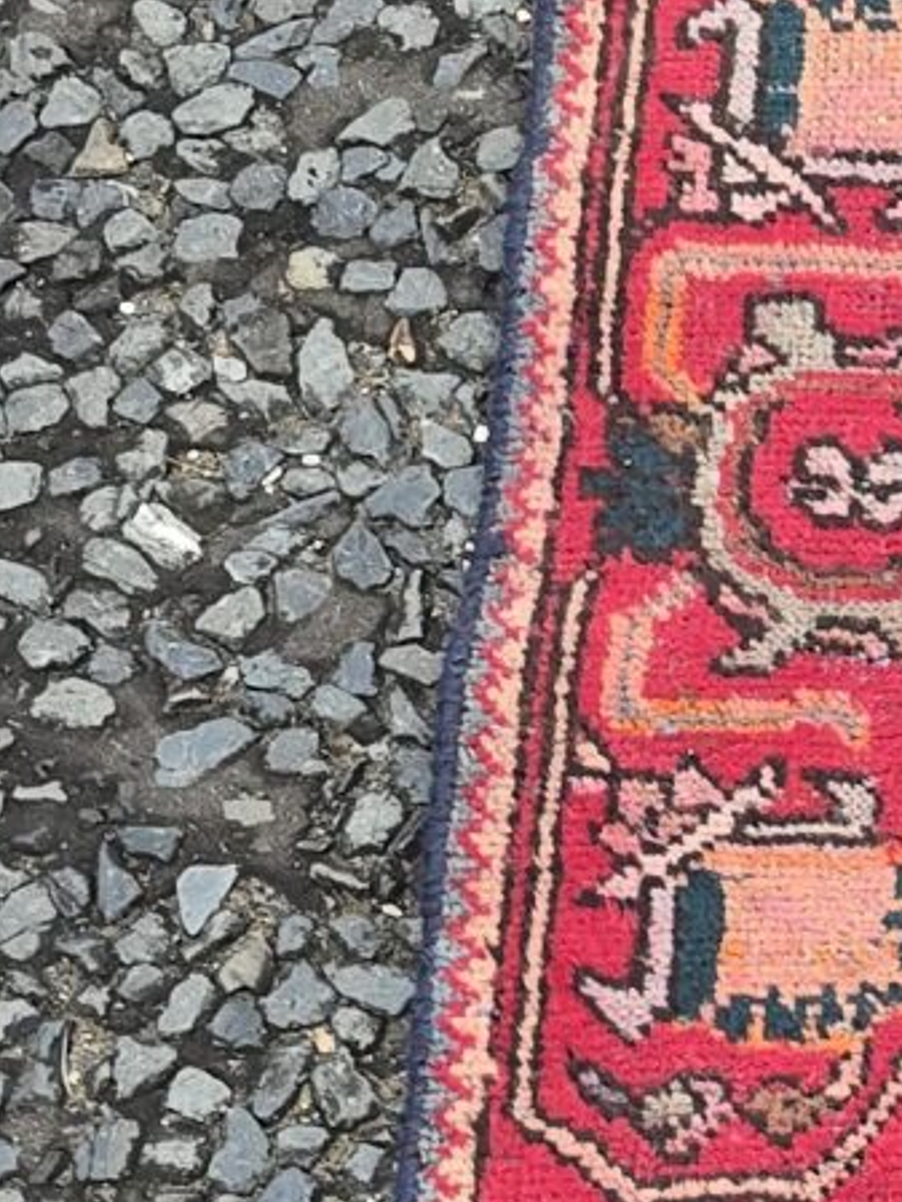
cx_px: 2516
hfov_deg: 9.4
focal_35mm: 131
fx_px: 4549
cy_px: 1173
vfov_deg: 14.8
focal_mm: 6.3
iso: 50
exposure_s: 1/180
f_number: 1.7
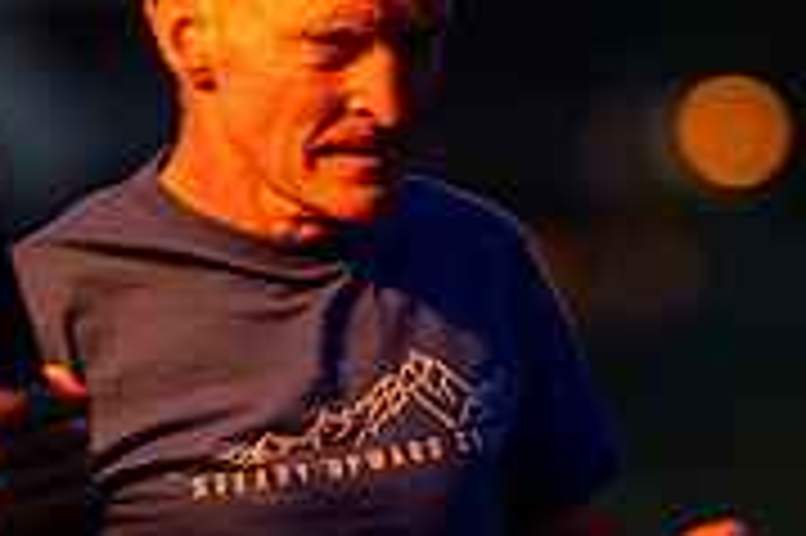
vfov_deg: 4.0
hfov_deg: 6.0
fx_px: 7627
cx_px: 455
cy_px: 295
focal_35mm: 341
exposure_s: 1/250
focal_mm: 105
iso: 1600
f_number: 1.4
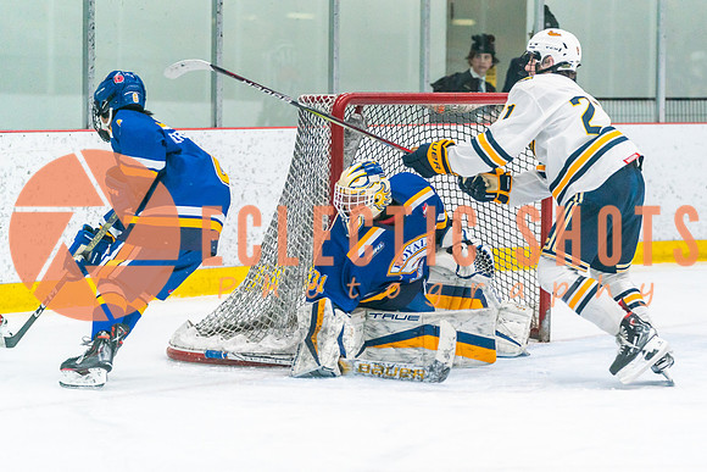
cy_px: 286
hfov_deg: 12.9
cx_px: 428
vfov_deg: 8.7
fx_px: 3114
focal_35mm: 159
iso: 3200
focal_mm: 131
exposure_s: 1/1250
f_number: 2.8
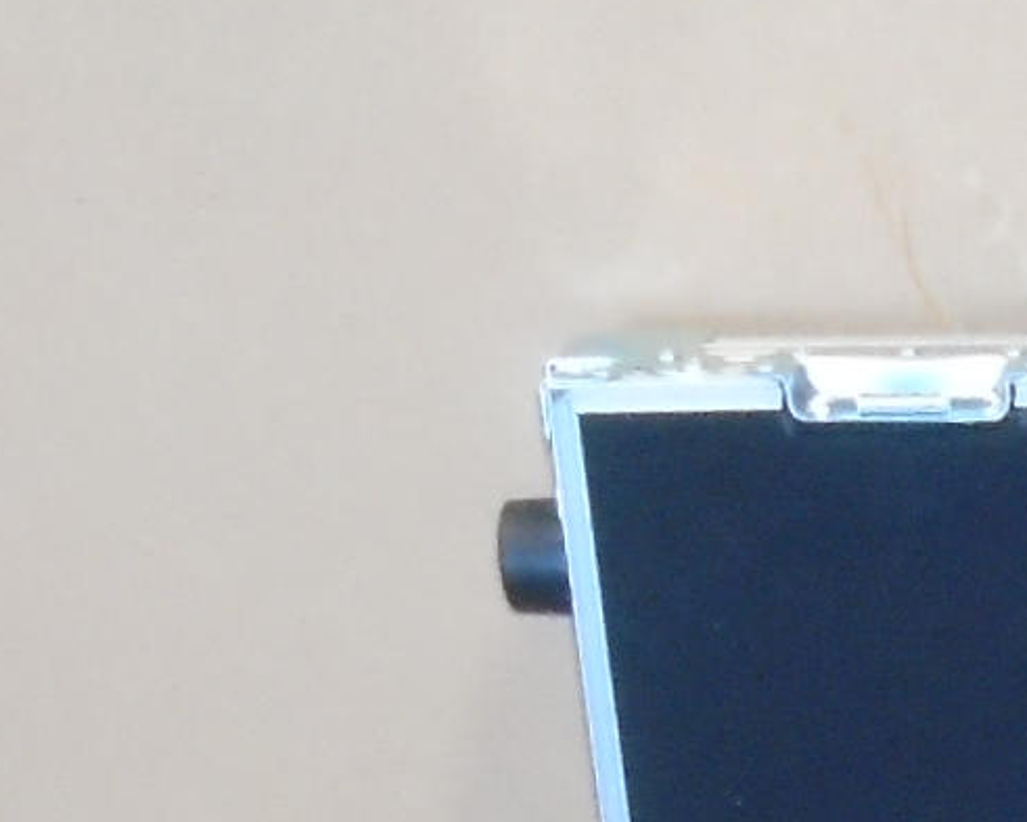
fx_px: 4074
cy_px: 1853
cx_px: 1661
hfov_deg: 13.3
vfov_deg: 10.3
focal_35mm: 134
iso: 400
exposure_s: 1/30
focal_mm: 4.6
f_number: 3.2
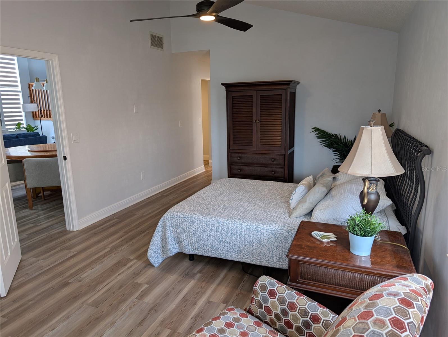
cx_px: 224
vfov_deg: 56.9
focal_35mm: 24
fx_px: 311
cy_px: 168
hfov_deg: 71.5
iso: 37
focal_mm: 6.9
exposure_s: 1/60
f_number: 1.68
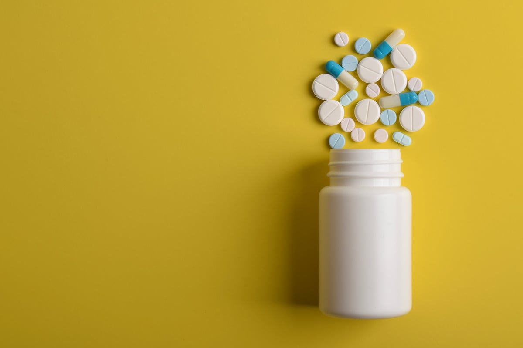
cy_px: 174
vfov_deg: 16.5
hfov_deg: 24.6
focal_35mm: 82
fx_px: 1198
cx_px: 262
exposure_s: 1/160
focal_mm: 55
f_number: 25
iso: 100
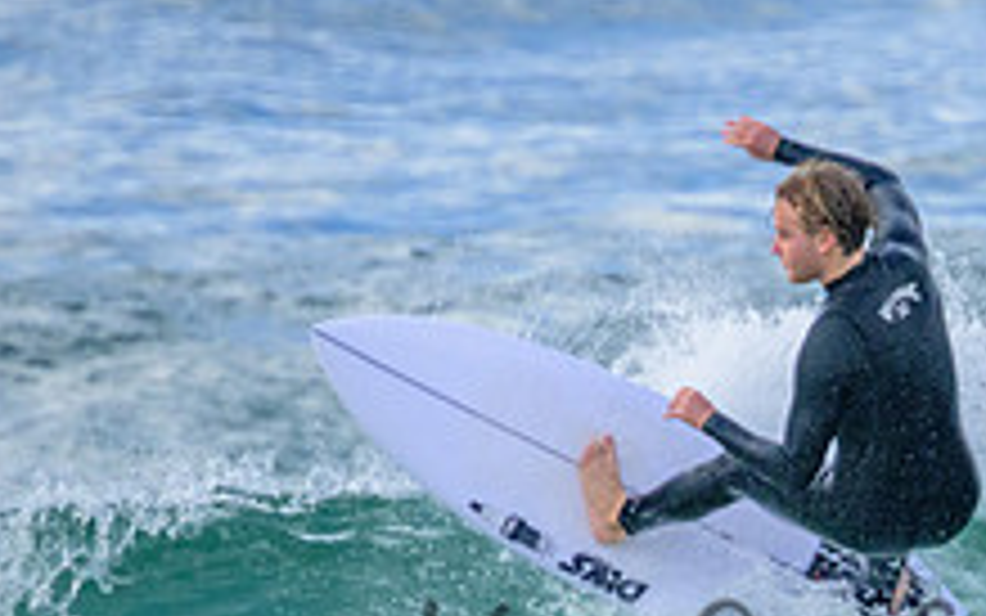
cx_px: 887
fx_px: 57977
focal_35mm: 2157
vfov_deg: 0.6
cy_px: 632
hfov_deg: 1.0
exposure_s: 1/1250
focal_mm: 800
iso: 4000
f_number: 11
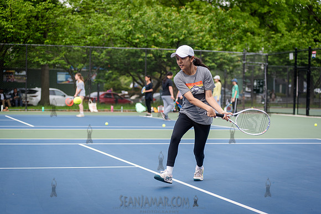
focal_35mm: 80
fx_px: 713
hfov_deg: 25.4
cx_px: 160
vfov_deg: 17.1
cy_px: 107
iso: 200
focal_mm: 80
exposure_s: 1/1000
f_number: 3.5
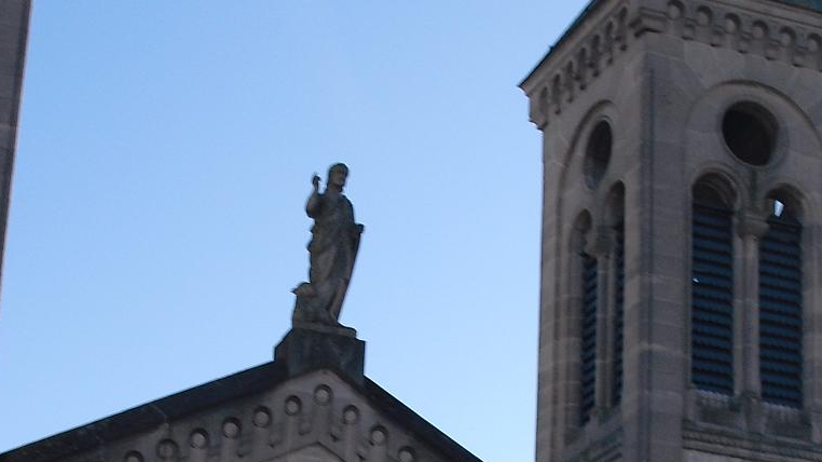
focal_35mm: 103
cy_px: 516
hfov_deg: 20.7
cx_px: 346
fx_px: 2244
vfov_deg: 11.6
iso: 64
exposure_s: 1/100
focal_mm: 6.3
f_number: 7.8
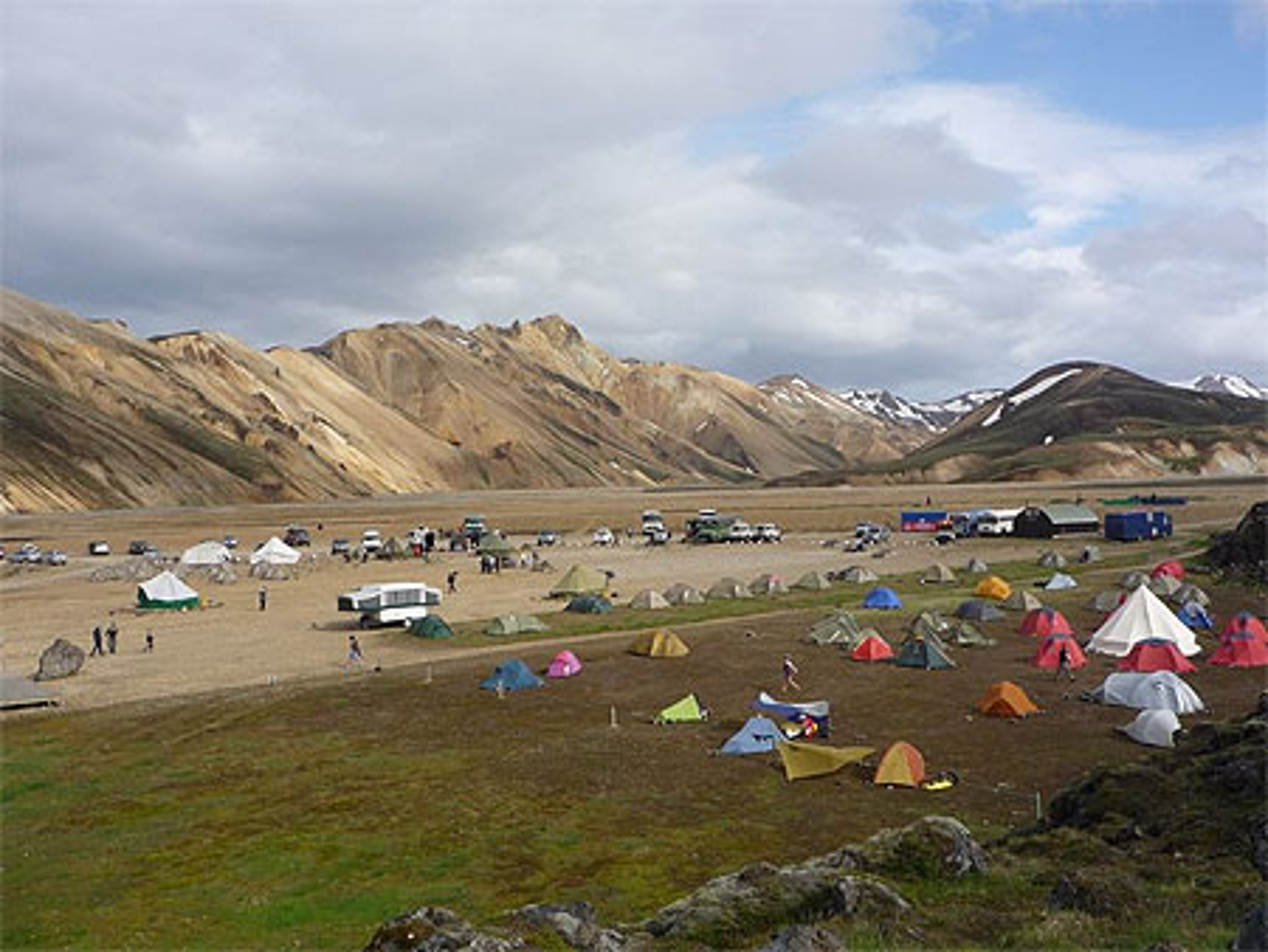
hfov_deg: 51.3
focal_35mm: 36
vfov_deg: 39.7
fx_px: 1319
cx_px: 634
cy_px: 476
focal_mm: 5.3
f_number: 4.5
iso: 100
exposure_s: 1/800
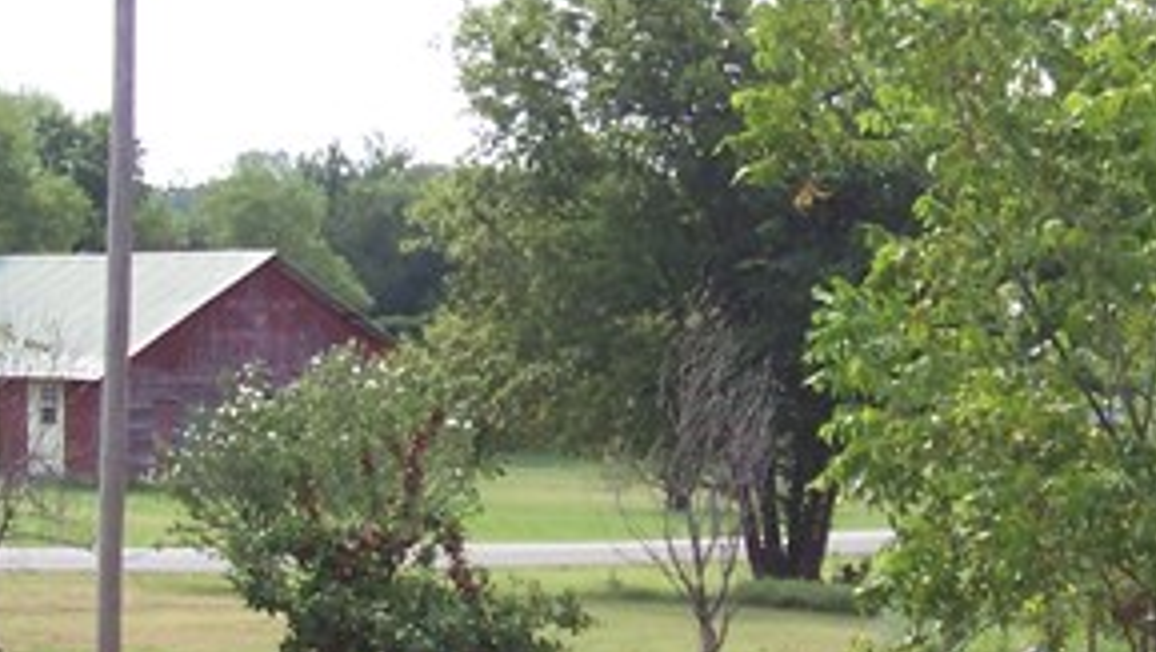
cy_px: 452
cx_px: 812
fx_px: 4263
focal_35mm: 139
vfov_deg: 8.7
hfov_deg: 15.4
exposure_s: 1/400
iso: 64
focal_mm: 5.85
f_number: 2.8
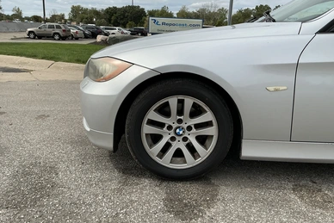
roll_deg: -1.4
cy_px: 103
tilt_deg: -12.4
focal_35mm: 30
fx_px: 278
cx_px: 171
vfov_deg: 43.6
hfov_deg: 61.9
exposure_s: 1/2667
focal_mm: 3
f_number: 1.8
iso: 25
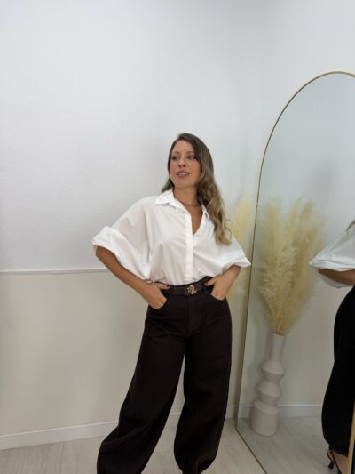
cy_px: 237
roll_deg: -1.3
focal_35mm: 24
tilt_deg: -5.3
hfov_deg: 56.8
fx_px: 328
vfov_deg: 71.6
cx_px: 178
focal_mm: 6.76
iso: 64
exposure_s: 1/249
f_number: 1.78
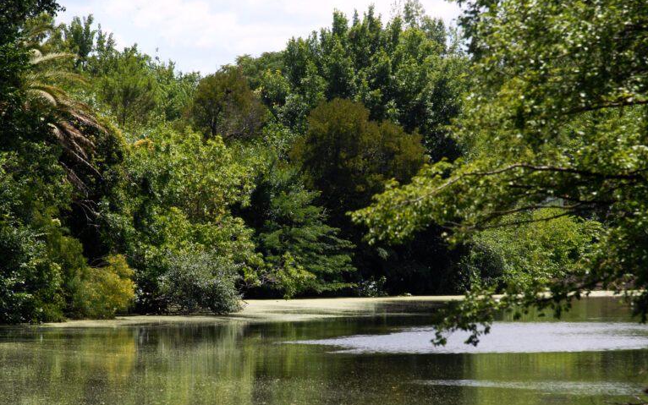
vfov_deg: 4.3
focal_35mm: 307
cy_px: 215
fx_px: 5422
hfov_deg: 6.8
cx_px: 324
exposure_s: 1/400
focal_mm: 200
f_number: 6.3
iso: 200
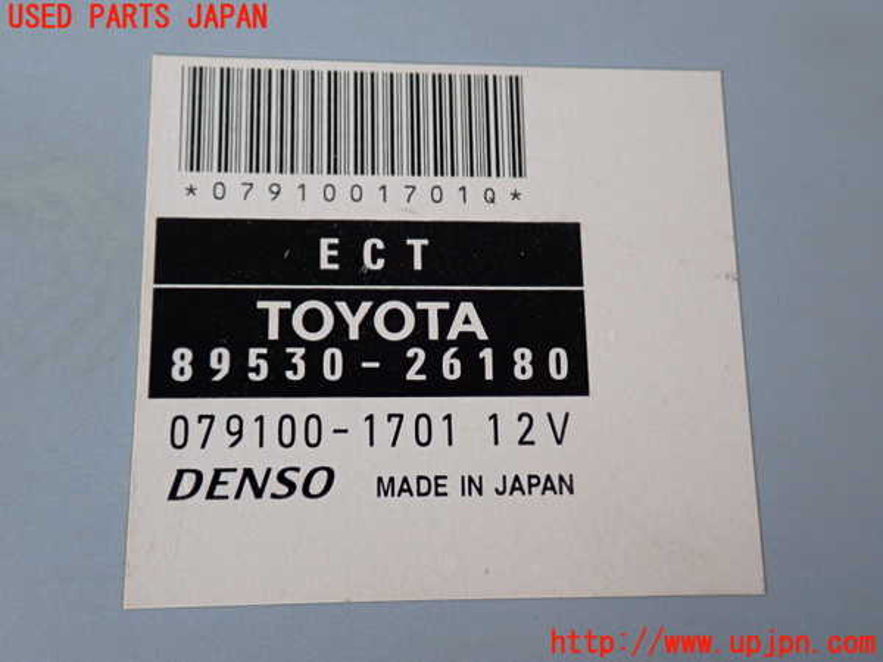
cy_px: 331
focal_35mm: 36
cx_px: 442
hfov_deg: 51.4
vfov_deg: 39.7
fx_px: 918
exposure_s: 1/40
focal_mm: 6.37
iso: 250
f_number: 2.5
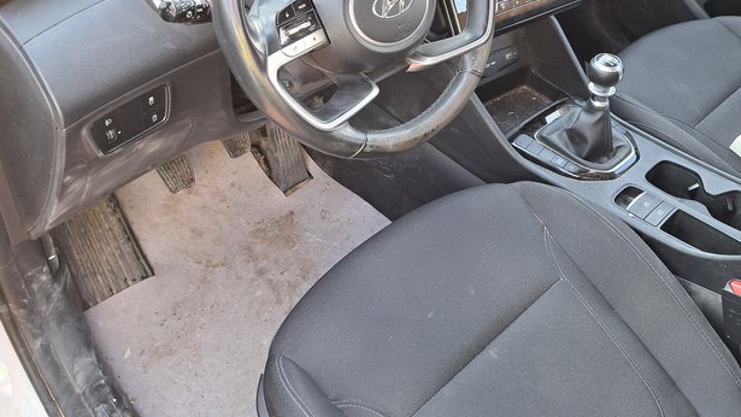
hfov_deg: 57.8
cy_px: 65
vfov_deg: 33.3
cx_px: 423
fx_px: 668
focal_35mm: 34
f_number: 1.8
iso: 50
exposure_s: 1/50
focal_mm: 5.23
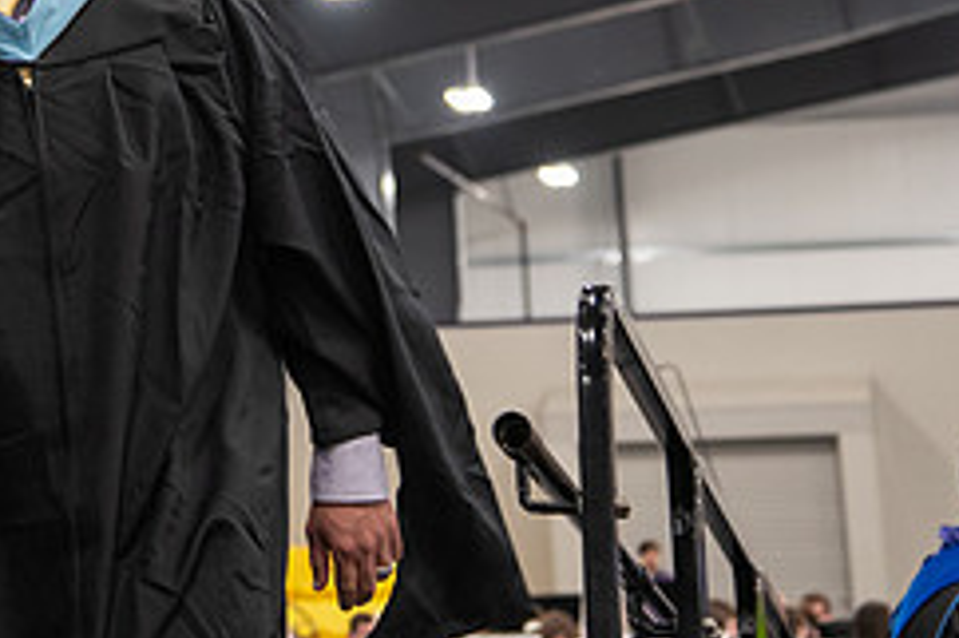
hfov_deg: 14.5
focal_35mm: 139
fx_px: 3700
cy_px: 18
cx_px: 0
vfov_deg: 9.8
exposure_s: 1/125
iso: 2000
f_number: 4
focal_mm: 58
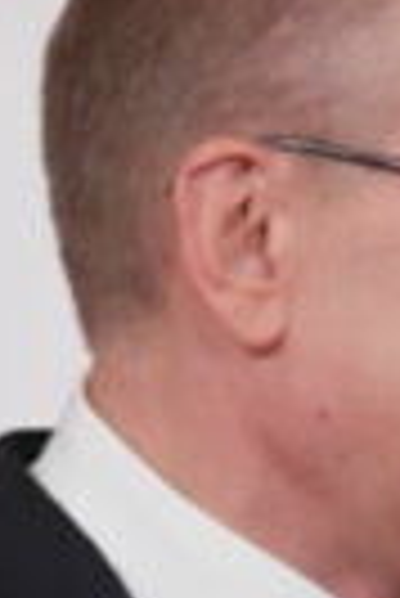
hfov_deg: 1.4
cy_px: 1048
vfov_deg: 2.1
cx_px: 1339
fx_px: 16306
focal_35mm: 981
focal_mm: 122
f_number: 3.5
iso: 6400
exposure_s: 1/250
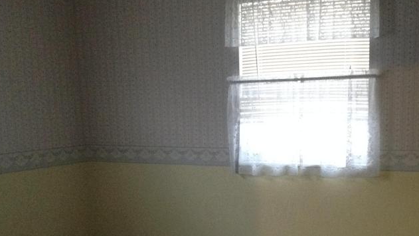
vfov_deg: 19.1
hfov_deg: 33.6
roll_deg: +0.9
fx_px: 689
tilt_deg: -11.8
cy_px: 208
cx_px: 268
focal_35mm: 62
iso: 400
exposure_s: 1/15
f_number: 2.4
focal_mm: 4.28
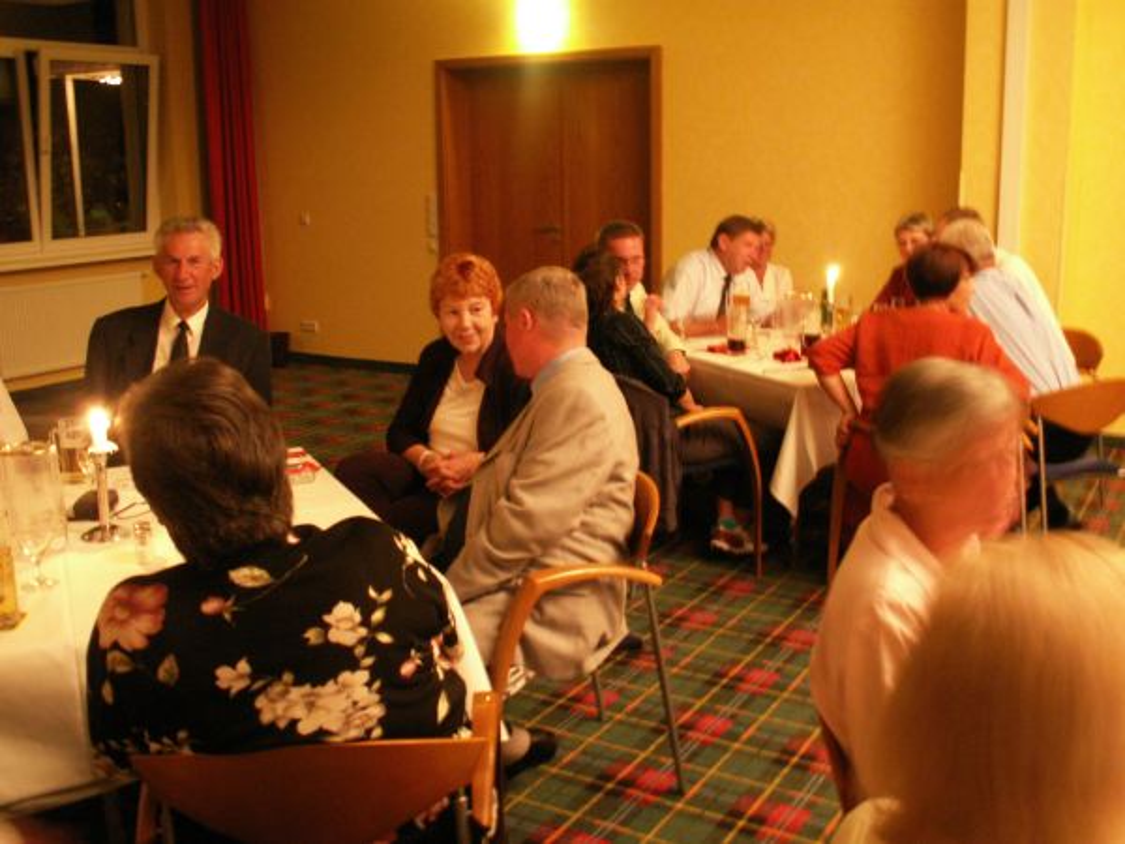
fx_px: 1137
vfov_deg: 40.7
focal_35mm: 35
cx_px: 562
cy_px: 422
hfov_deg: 52.6
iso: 160
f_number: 2.8
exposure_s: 1
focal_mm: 5.86
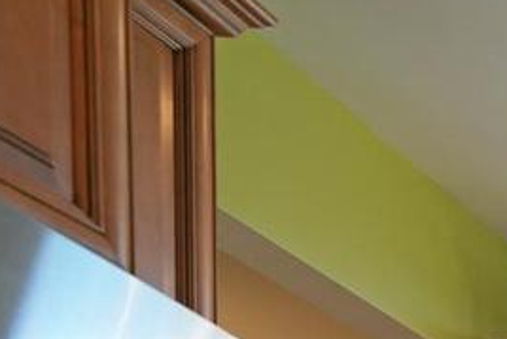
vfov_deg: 11.9
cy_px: 888
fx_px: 1212
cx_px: 1290
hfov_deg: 13.9
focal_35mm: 86
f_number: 4
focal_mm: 16
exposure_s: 1/160
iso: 800
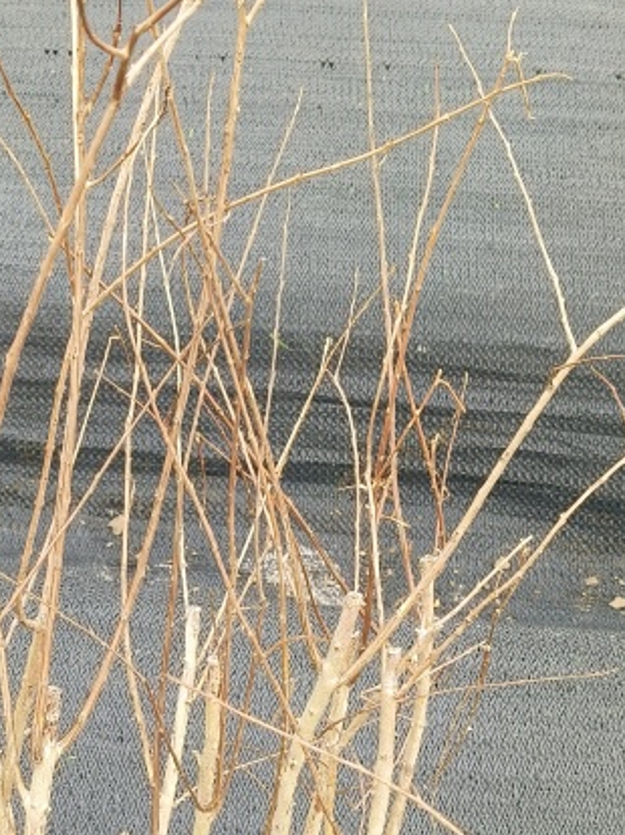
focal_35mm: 67
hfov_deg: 21.7
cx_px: 137
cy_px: 624
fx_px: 1615
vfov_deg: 28.6
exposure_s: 1/151
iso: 80
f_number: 1.8
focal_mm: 4.84
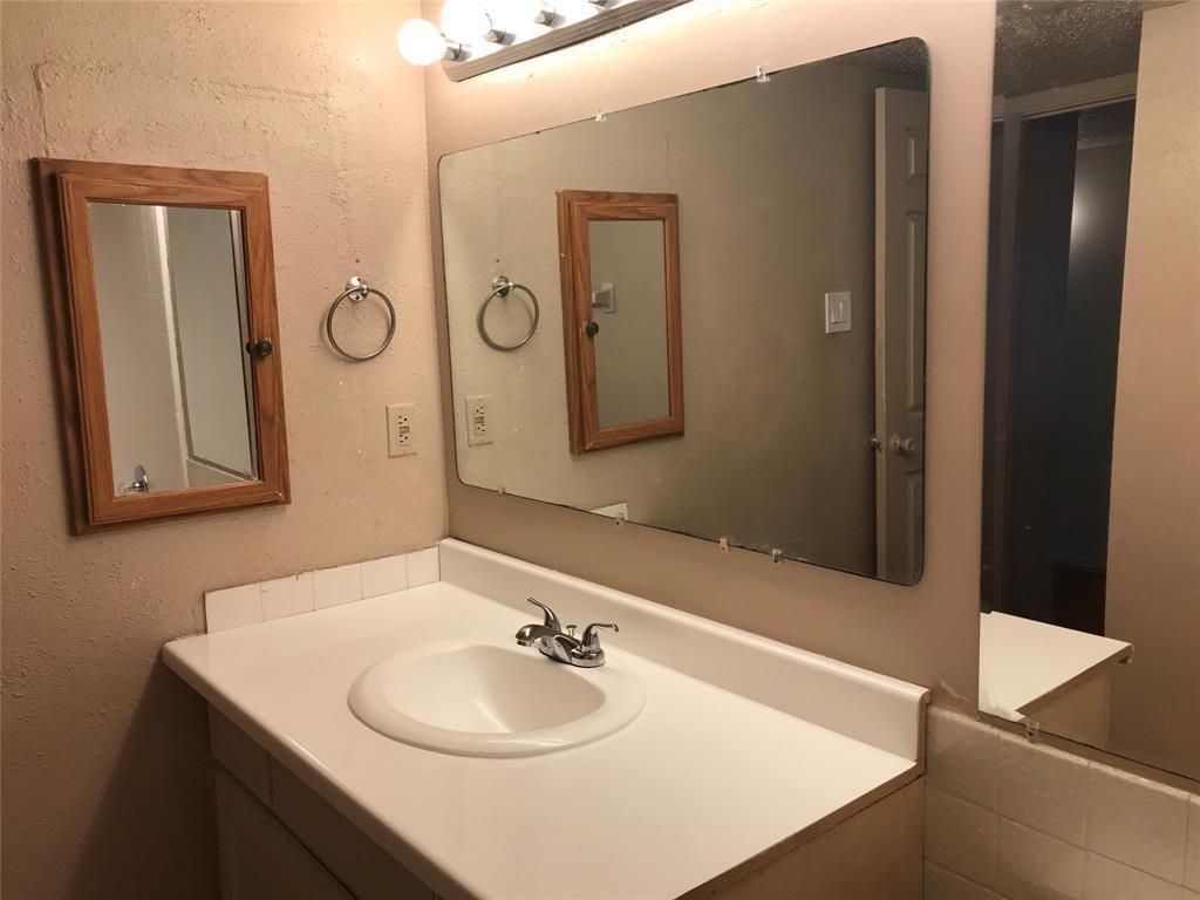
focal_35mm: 28
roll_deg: +1.8
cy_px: 450
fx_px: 971
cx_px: 600
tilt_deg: -8.2
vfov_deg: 49.7
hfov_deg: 63.4
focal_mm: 3.99
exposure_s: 1/120
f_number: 1.8
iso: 32
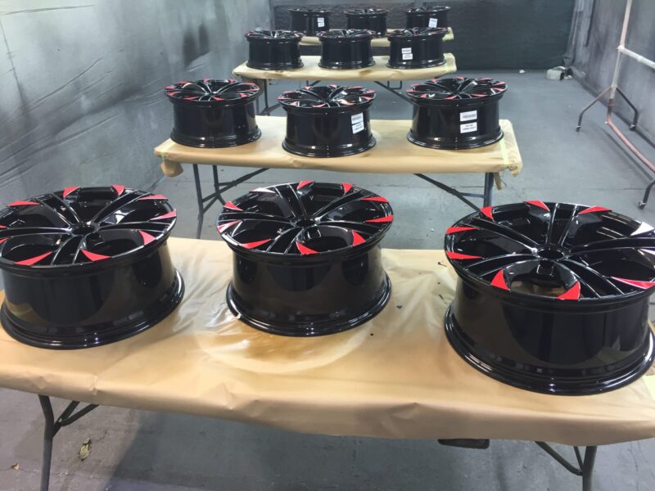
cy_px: 246
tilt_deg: -28.2
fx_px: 549
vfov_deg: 48.2
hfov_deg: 61.7
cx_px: 328
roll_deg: +3.2
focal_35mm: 29
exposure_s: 1/33
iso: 100
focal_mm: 4.15
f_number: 2.2
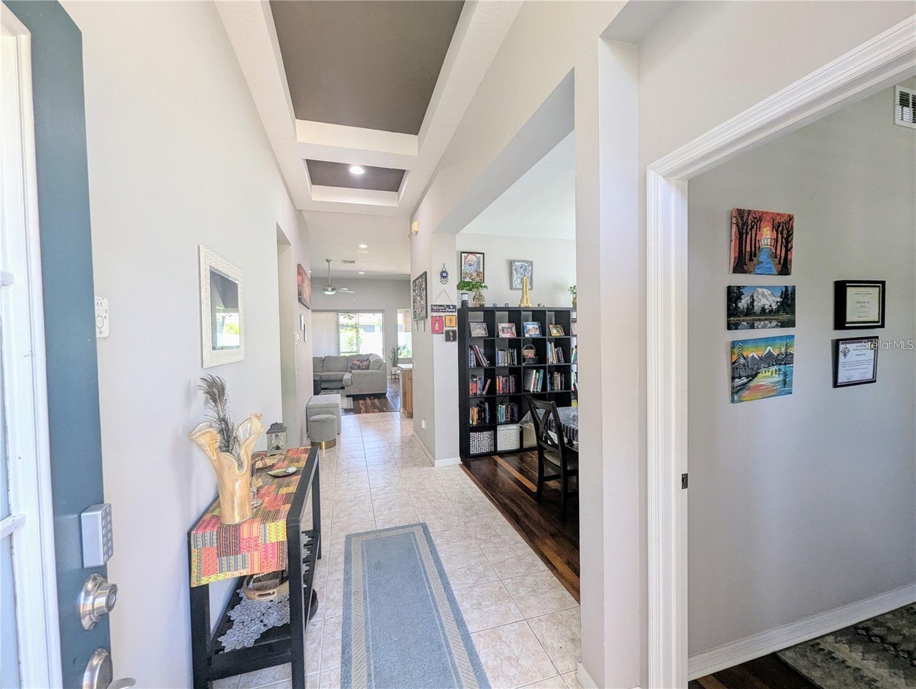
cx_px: 458
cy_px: 344
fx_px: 344
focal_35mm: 13
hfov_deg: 106.1
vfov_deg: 90.1
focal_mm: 1.95
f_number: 2.2
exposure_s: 1/30
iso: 49
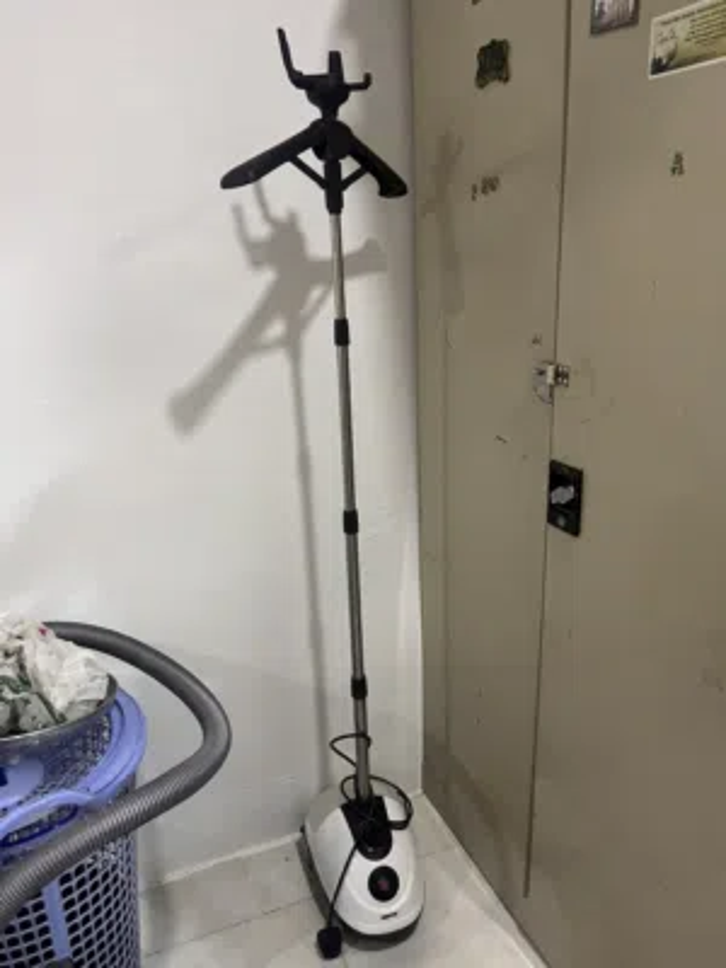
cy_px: 484
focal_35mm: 26
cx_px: 363
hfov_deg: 53.1
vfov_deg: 67.3
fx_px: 727
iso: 500
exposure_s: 1/51
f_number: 1.6
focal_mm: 5.1
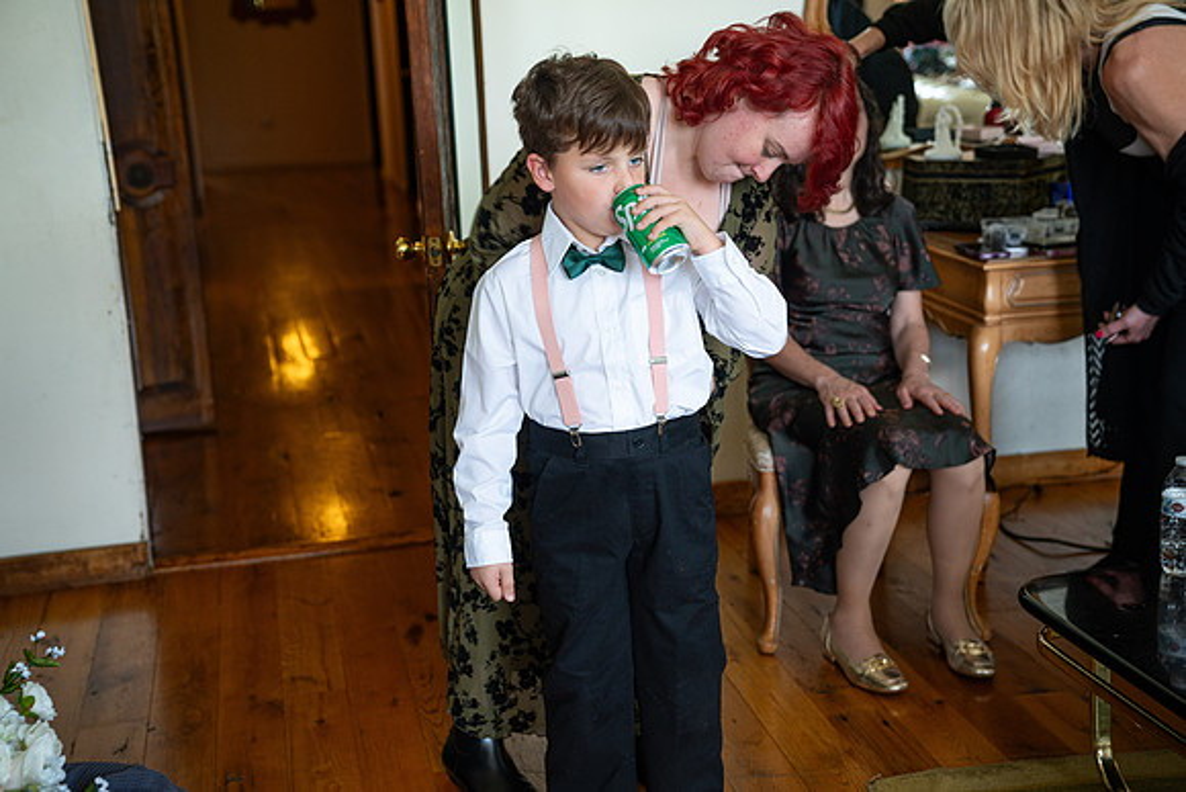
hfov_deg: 41.1
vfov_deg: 28.1
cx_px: 593
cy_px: 396
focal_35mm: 48
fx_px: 1582
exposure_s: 1/50
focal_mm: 48
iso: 800
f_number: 3.2
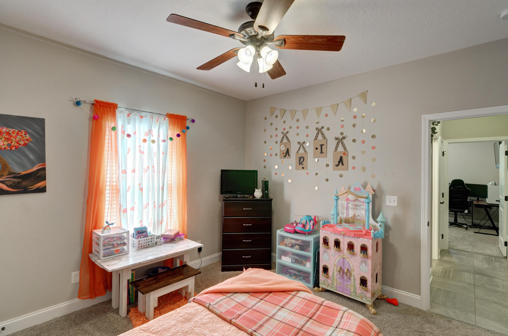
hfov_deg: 92.6
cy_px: 168
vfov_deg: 69.4
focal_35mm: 17
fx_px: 243
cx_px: 254
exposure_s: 1/15
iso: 400
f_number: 9
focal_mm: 11.5
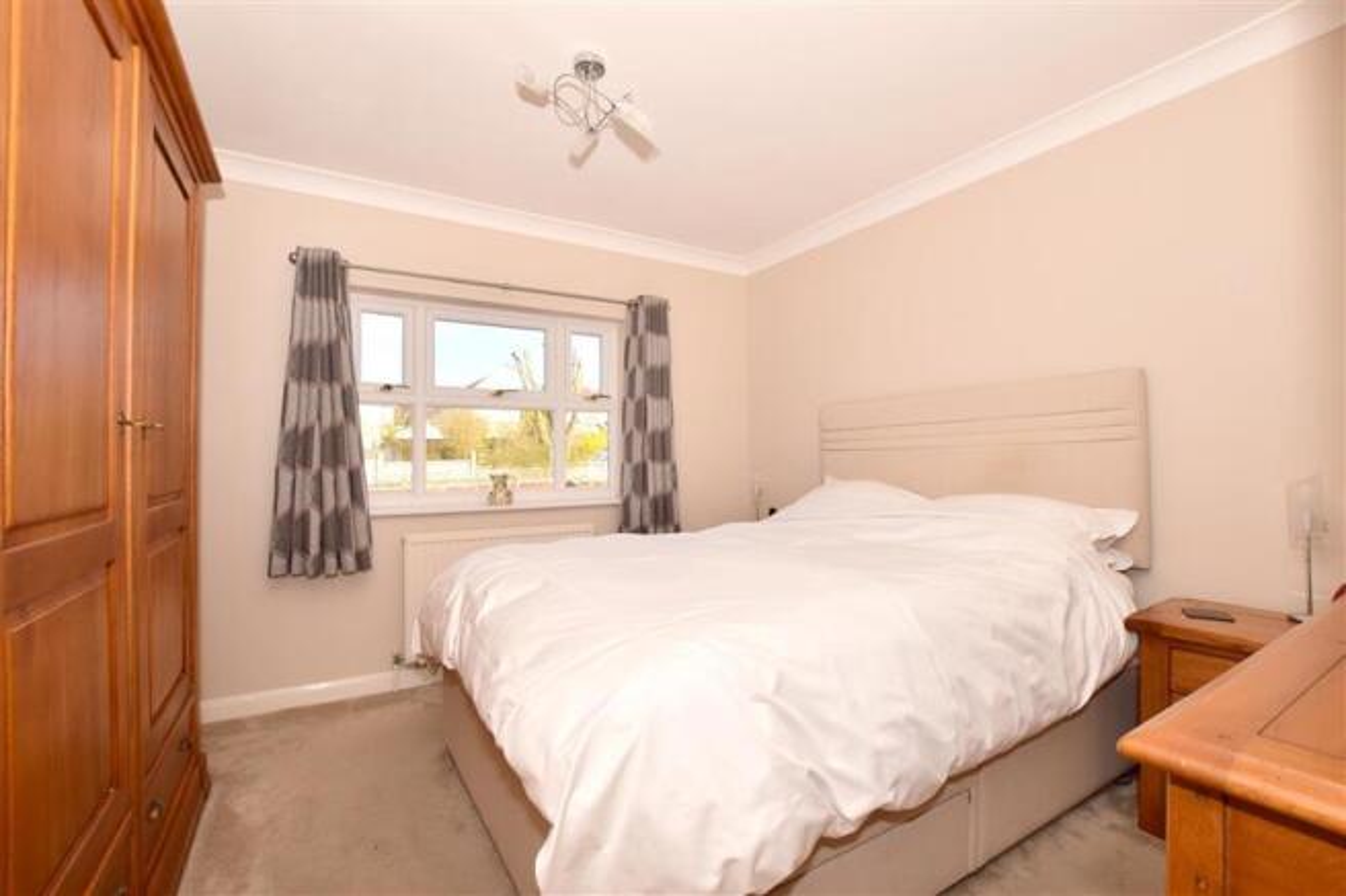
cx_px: 673
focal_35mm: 15
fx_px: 561
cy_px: 448
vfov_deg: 77.3
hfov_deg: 100.4
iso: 400
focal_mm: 10
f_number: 14
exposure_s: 1/200
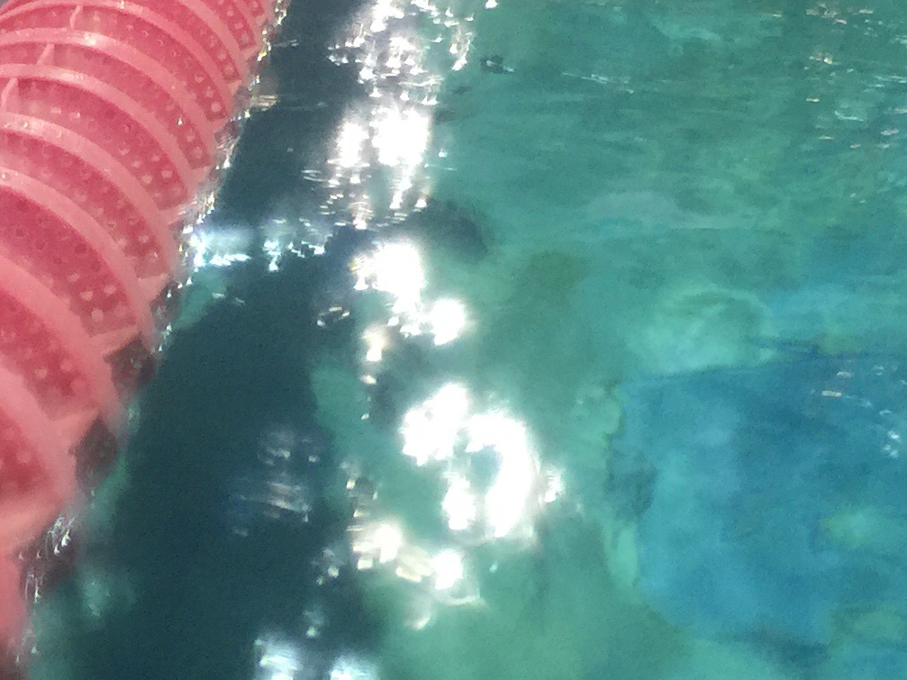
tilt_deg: -14.6
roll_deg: -1.6
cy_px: 176
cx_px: 358
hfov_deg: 20.8
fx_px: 2463
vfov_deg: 15.7
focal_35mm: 94
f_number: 2.2
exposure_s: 1/30
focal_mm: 4.15
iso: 50
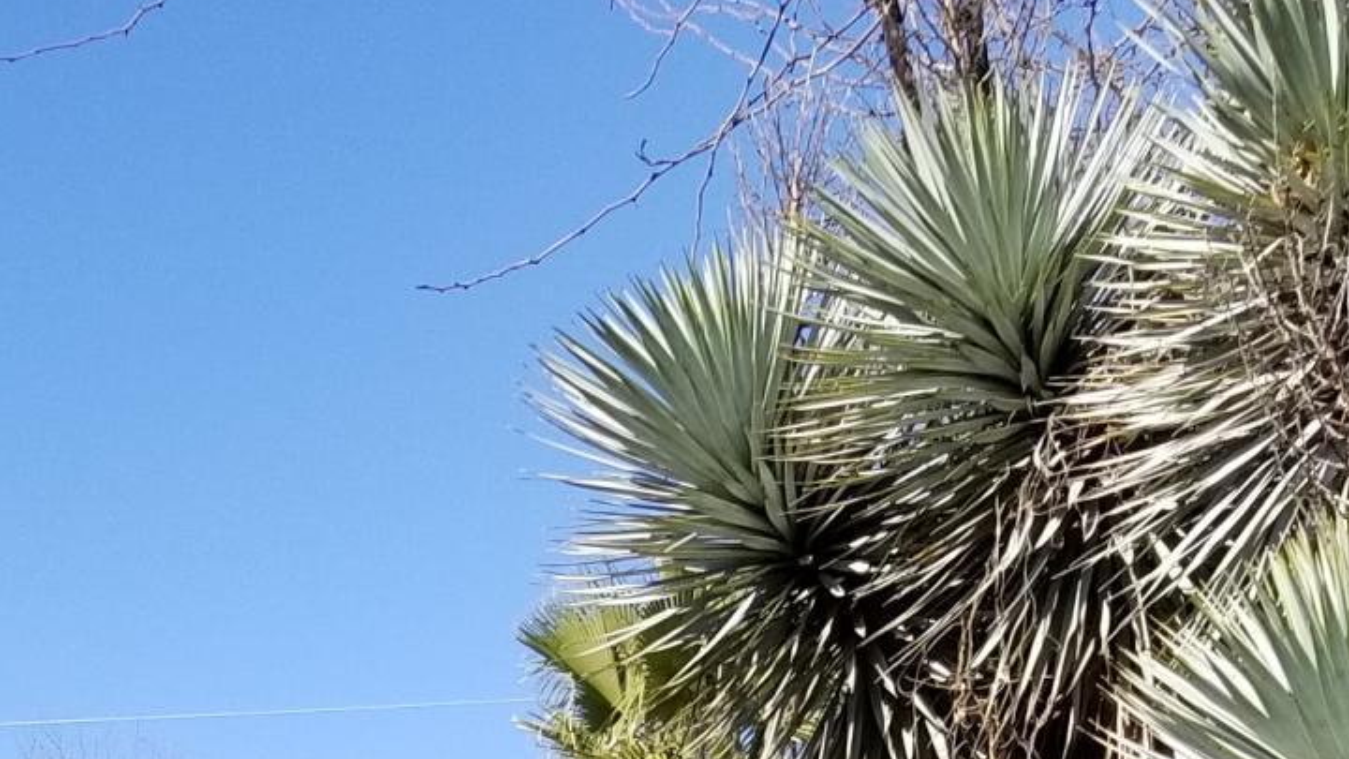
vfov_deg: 8.9
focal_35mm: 118
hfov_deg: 17.7
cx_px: -52
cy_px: 2078
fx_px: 4221
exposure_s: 1/1572
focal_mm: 4.25
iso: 50
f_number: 1.7
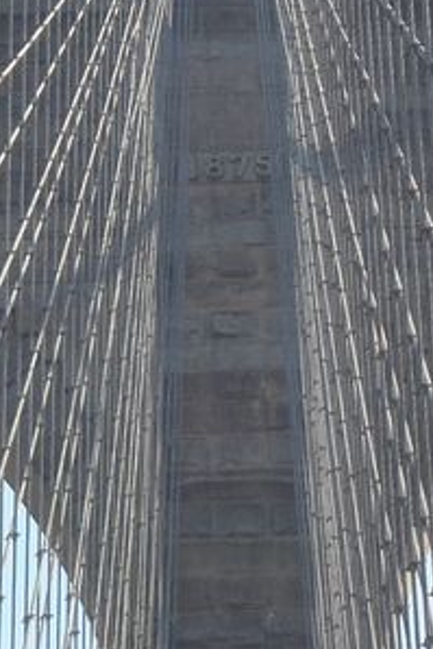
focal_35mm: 286
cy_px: -75
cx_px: 154
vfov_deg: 7.2
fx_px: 5154
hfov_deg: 4.8
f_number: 4.8
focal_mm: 17.22
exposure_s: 1/250
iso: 80
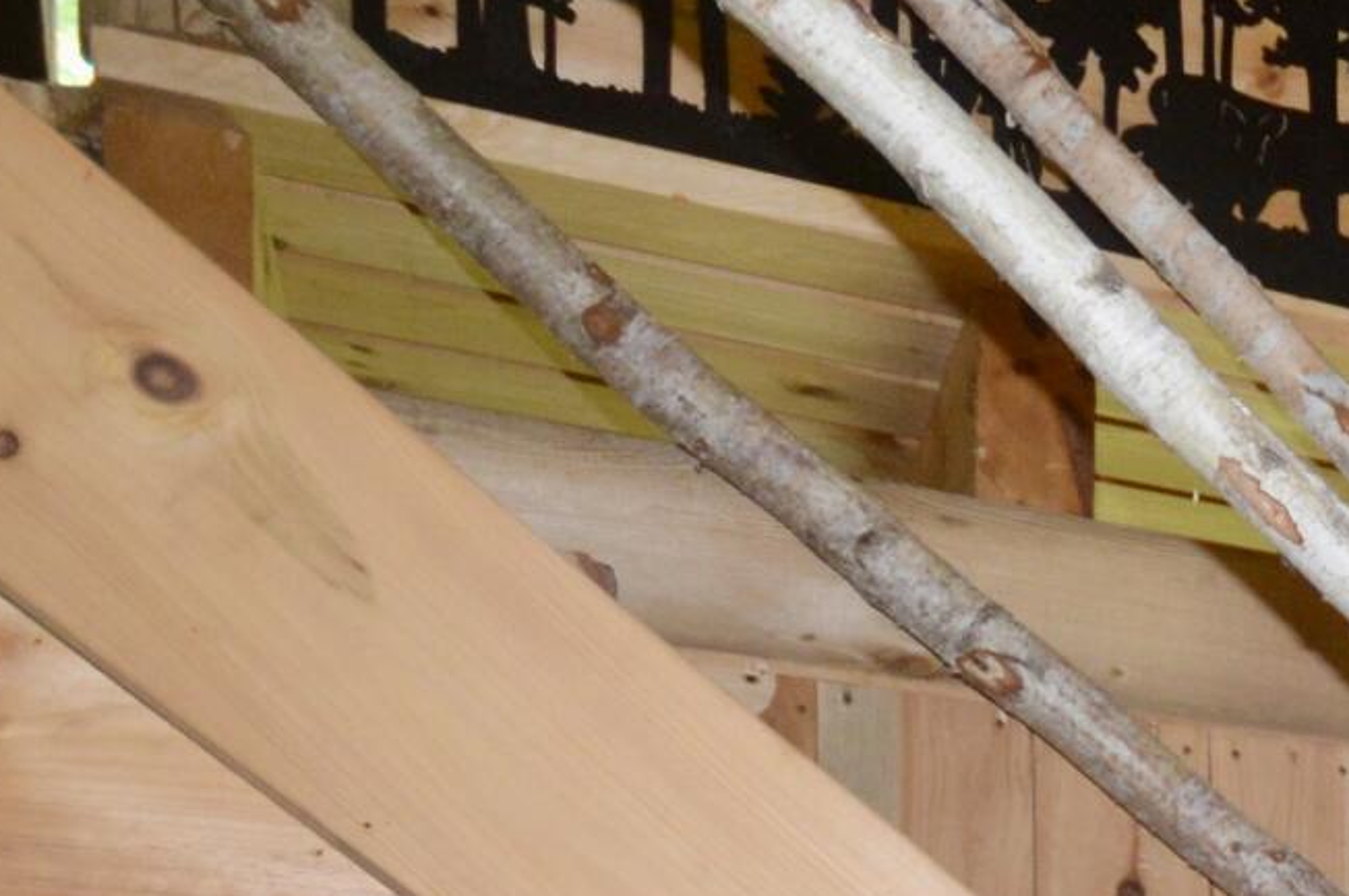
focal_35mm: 69
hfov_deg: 20.0
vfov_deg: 16.7
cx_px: 2510
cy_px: 1560
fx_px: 2582
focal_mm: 10
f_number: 4
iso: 640
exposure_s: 1/60
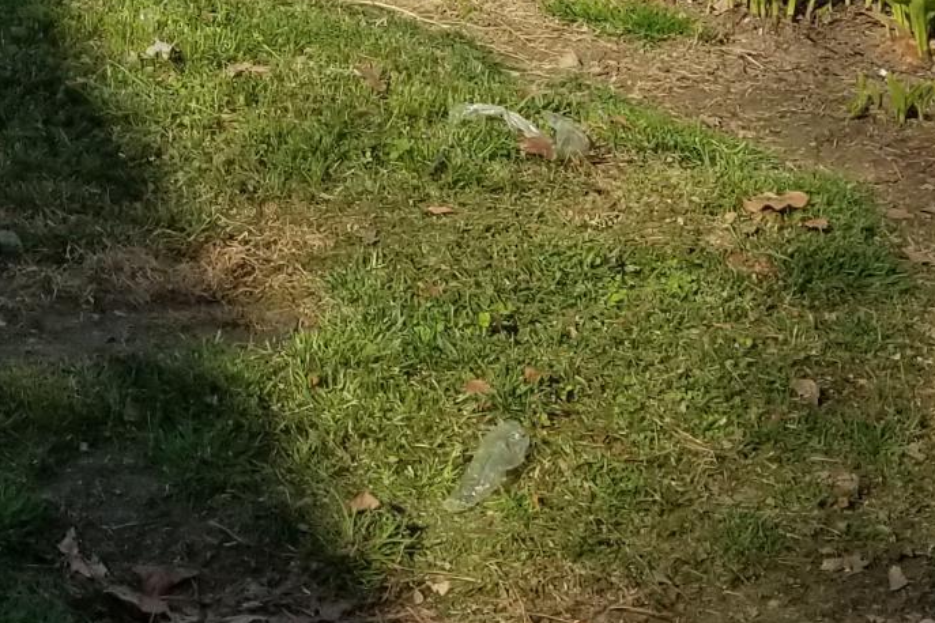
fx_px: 3064
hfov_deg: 16.8
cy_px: -356
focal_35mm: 118
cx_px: -120
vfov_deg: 11.1
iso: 50
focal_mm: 4.25
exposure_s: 1/1652
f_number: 1.7
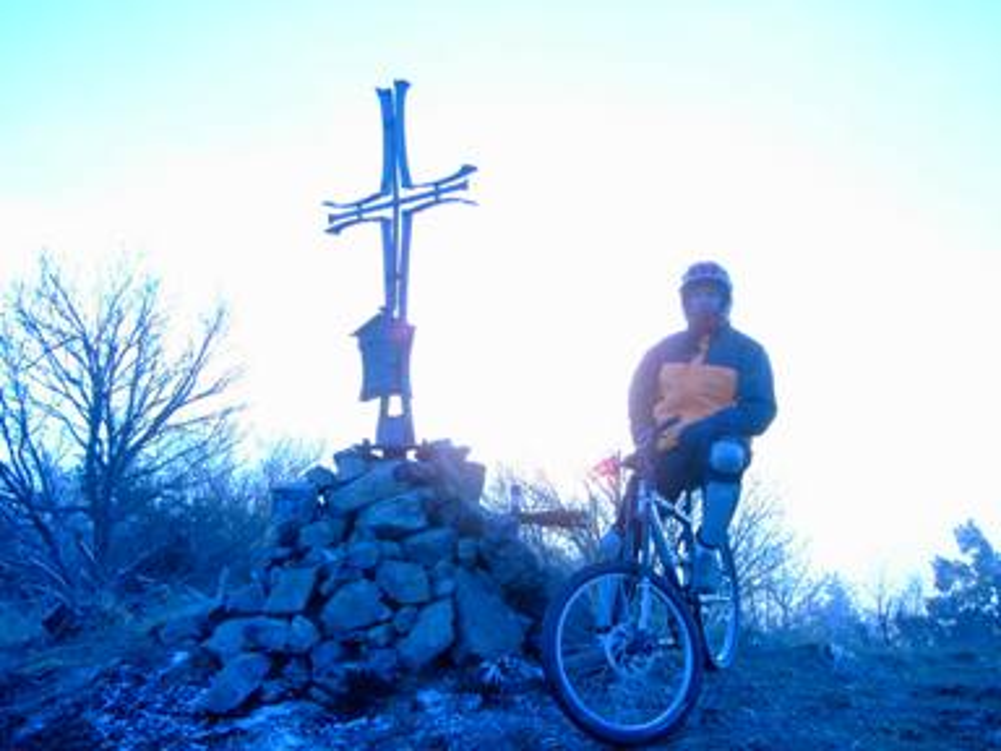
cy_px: 376
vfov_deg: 40.7
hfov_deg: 52.6
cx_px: 500
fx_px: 1012
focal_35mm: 35
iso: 100
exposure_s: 1/50
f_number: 5.6
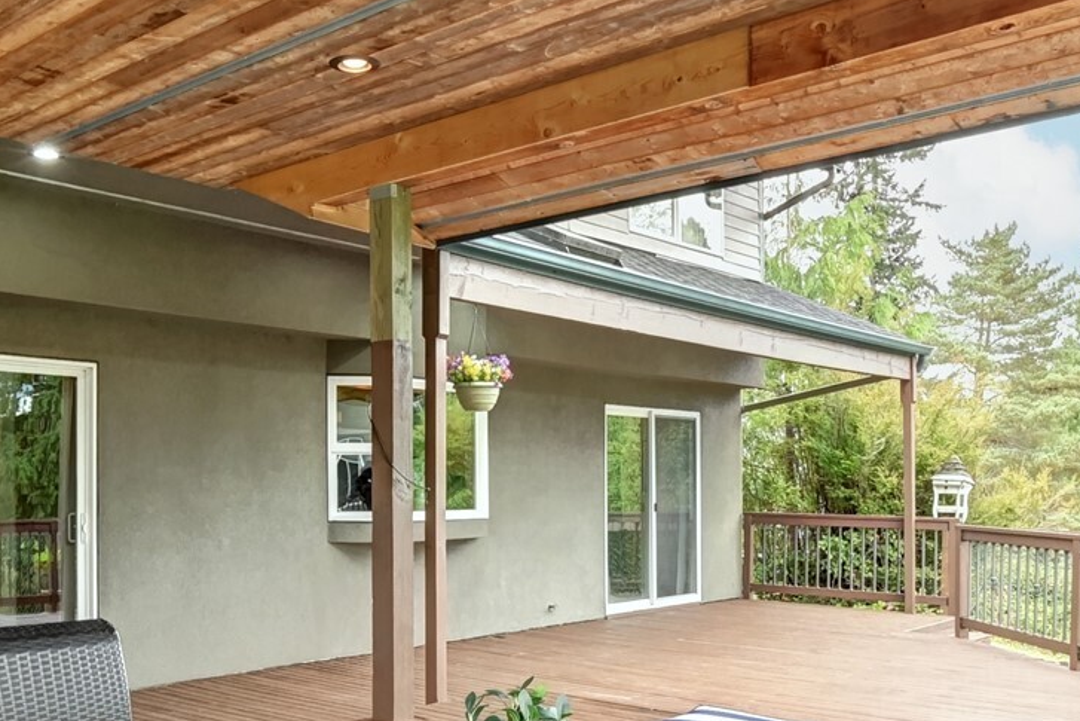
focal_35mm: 35
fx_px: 1050
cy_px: 569
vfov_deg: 36.7
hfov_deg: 54.2
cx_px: 449
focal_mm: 10
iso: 800
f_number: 11
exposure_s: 1/13
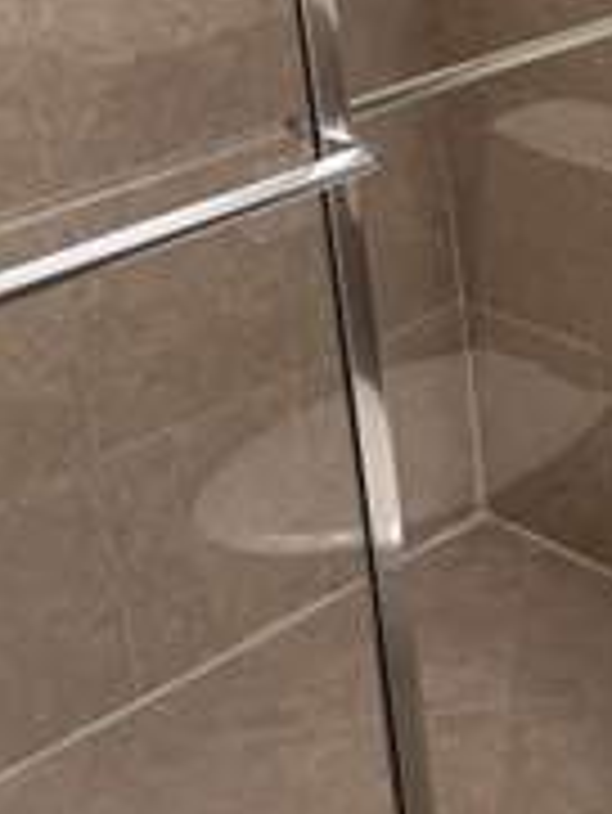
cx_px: 999
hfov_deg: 14.6
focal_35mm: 92
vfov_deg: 20.8
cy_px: 67
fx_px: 2166
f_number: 1.6
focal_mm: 4.2
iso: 160
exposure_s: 1/60
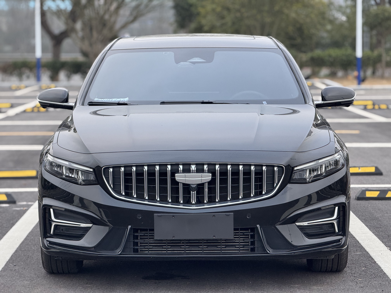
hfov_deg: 16.4
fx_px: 1355
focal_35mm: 120
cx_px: 196
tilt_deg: -4.7
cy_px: 146
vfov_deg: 12.3
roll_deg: +0.3
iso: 125
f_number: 2.8
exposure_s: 1/99
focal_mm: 15.66
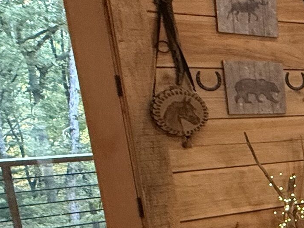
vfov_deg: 23.5
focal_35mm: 61
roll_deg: -0.8
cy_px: 197
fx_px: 536
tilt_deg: -12.1
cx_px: 598
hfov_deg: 19.4
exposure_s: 1/60
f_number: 2.2
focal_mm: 2.22
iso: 400
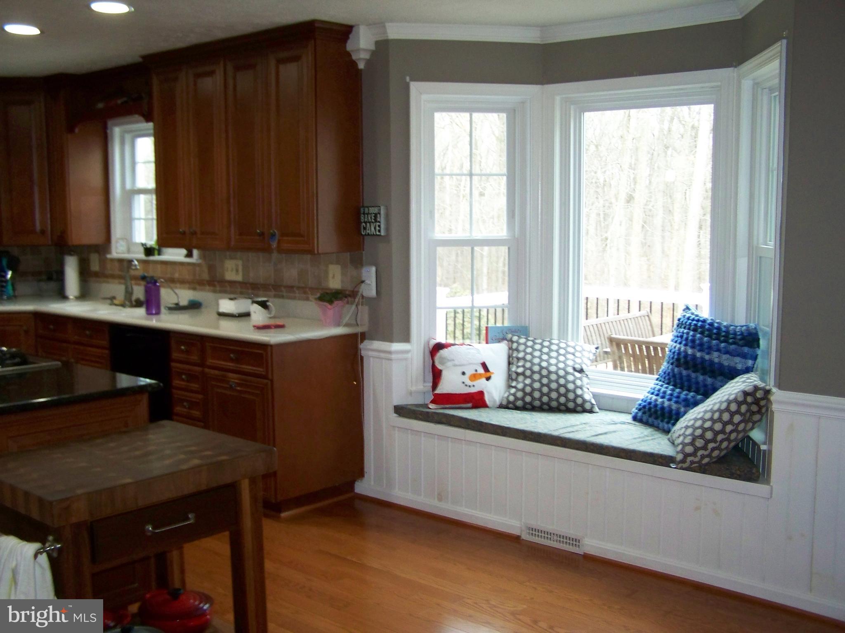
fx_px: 928
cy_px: 316
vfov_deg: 37.7
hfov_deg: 49.0
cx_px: 422
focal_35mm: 38
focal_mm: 6.3
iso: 200
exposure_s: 1/40
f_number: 2.8
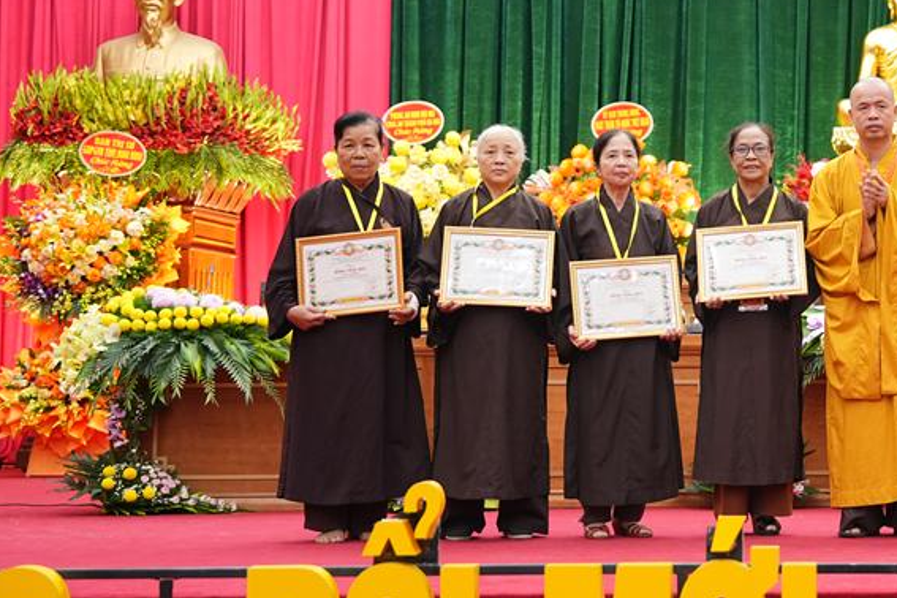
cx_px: 869
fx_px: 2267
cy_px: 184
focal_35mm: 91
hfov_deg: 21.7
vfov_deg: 15.0
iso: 1250
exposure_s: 1/100
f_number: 2.8
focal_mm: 43
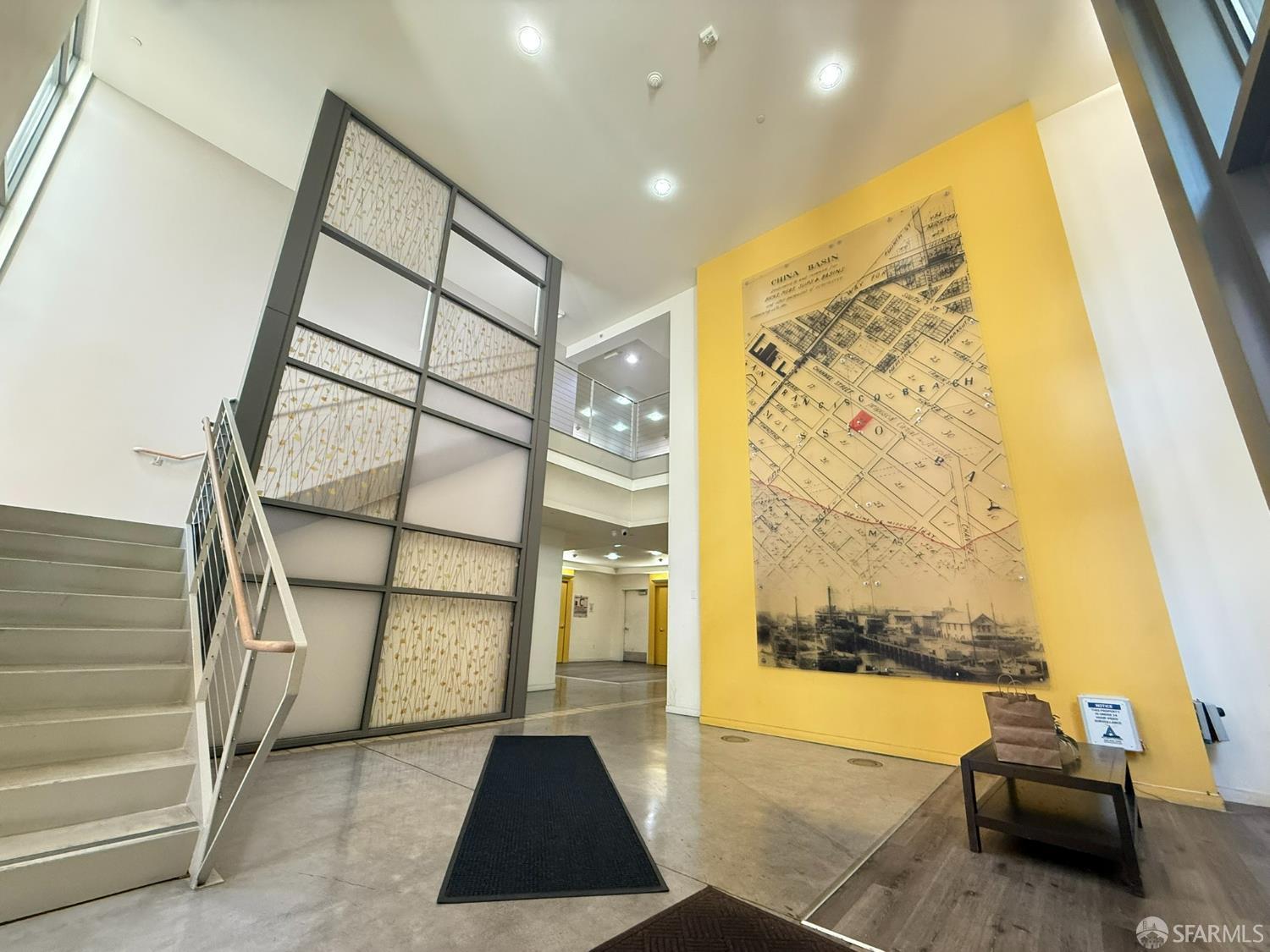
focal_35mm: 14
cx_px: 635
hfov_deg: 102.1
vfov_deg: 85.7
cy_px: 476
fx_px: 514
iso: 400
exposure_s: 1/60
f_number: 2.2
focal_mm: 2.22
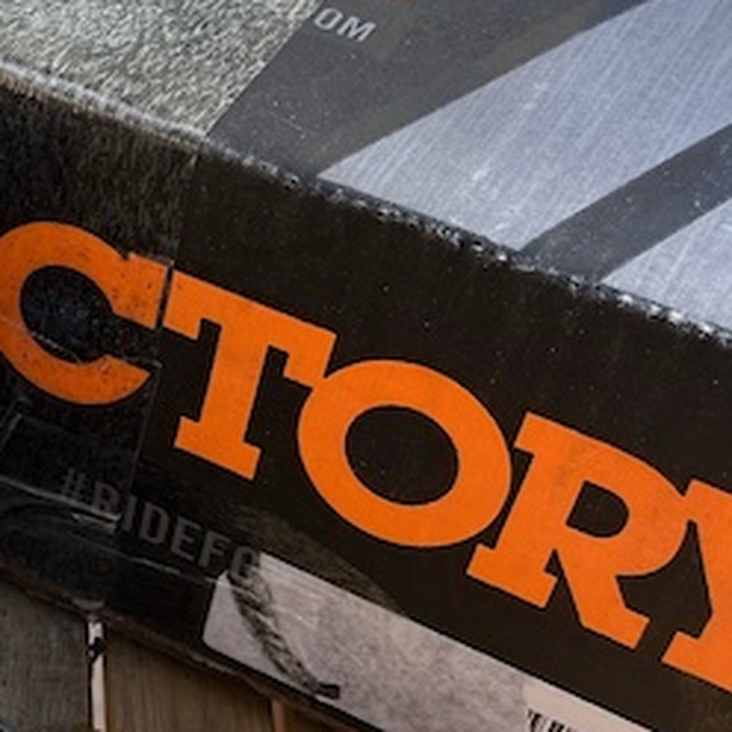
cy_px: 561
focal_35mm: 74
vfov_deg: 23.1
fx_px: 1770
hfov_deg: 22.0
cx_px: -89
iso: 50
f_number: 1.6
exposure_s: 1/621
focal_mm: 5.1
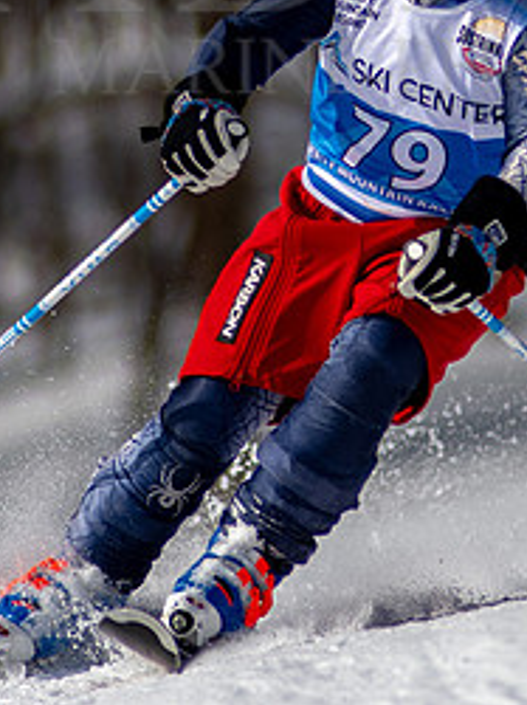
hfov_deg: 1.3
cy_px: 63
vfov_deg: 1.7
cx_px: 434
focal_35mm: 1187
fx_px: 24136
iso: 100
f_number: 2.8
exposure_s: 1/8000
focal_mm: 300
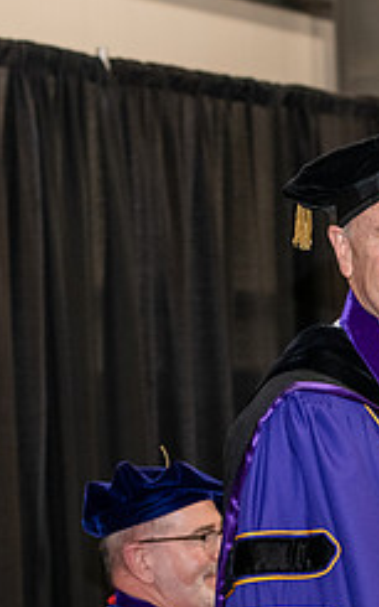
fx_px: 2795
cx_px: 481
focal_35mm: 169
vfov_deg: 12.4
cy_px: 440
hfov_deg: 7.7
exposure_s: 1/200
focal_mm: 70
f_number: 5
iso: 2500
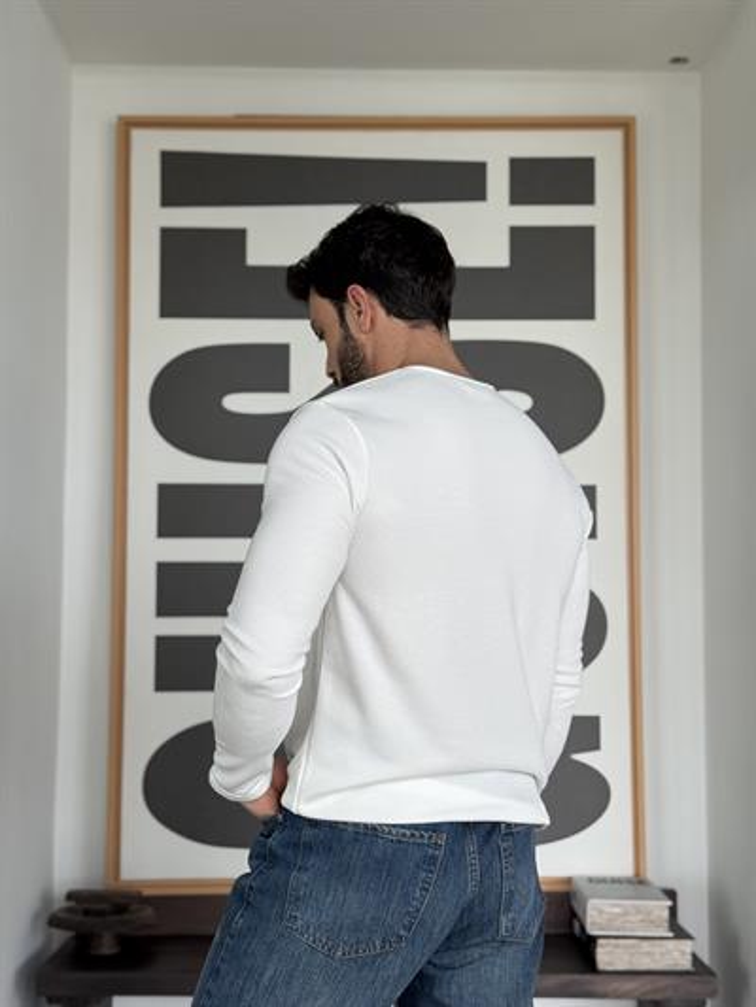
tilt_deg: +4.0
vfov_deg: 39.6
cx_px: 378
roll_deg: -0.4
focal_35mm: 48
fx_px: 1397
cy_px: 504
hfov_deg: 30.3
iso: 50
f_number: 1.78
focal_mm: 6.76
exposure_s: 1/159
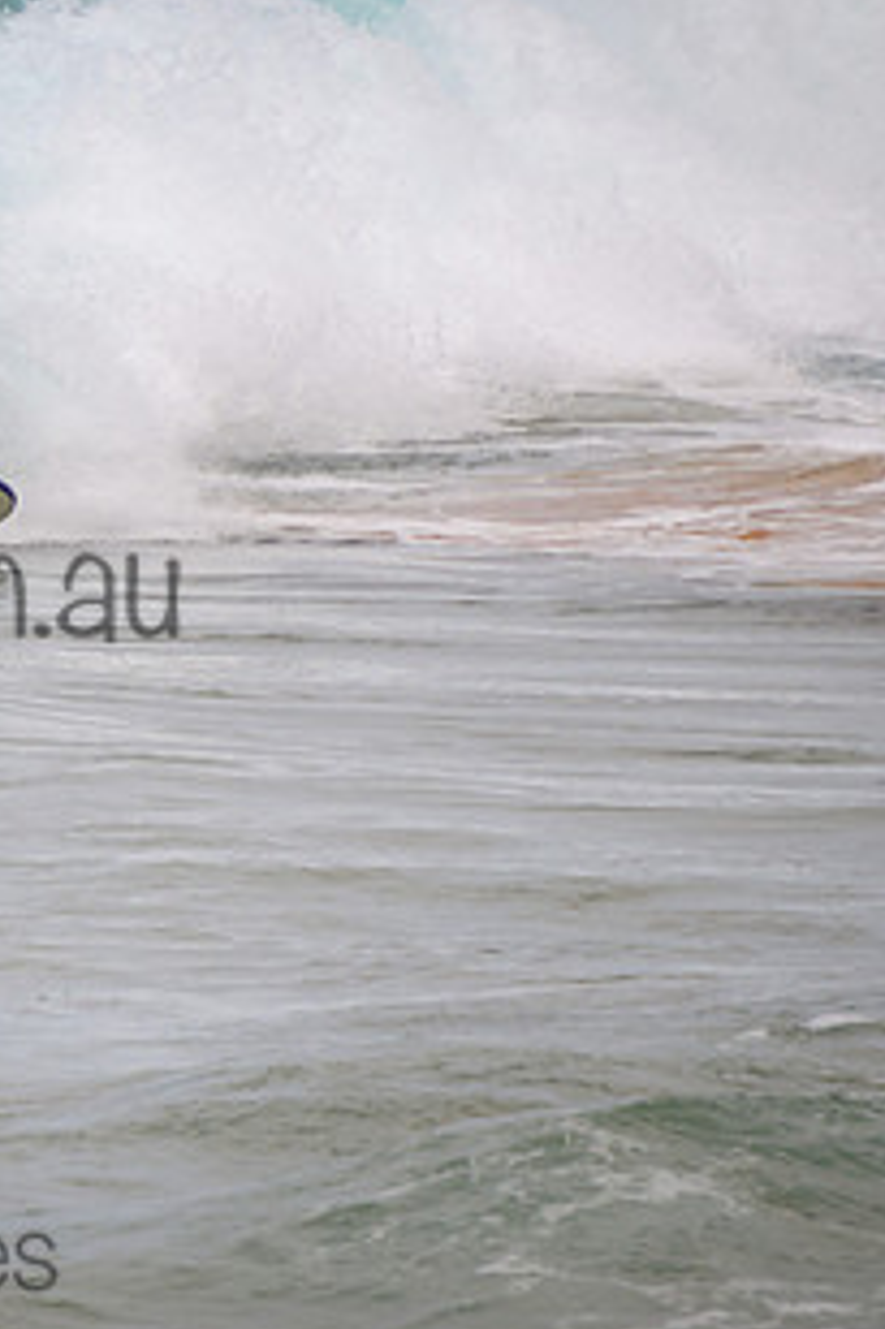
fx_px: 38206
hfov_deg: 1.3
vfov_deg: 2.0
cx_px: -467
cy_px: 512
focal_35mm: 1035
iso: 180
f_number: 5.6
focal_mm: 400
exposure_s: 1/2000
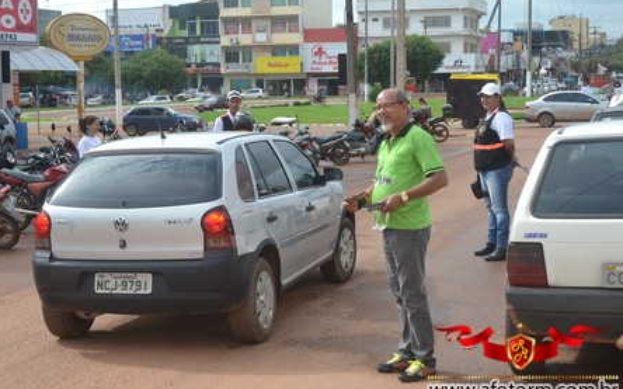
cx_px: 310
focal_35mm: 62
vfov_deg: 20.9
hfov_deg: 33.0
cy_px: 204
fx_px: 1052
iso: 100
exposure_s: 1/200
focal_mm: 40
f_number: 7.1
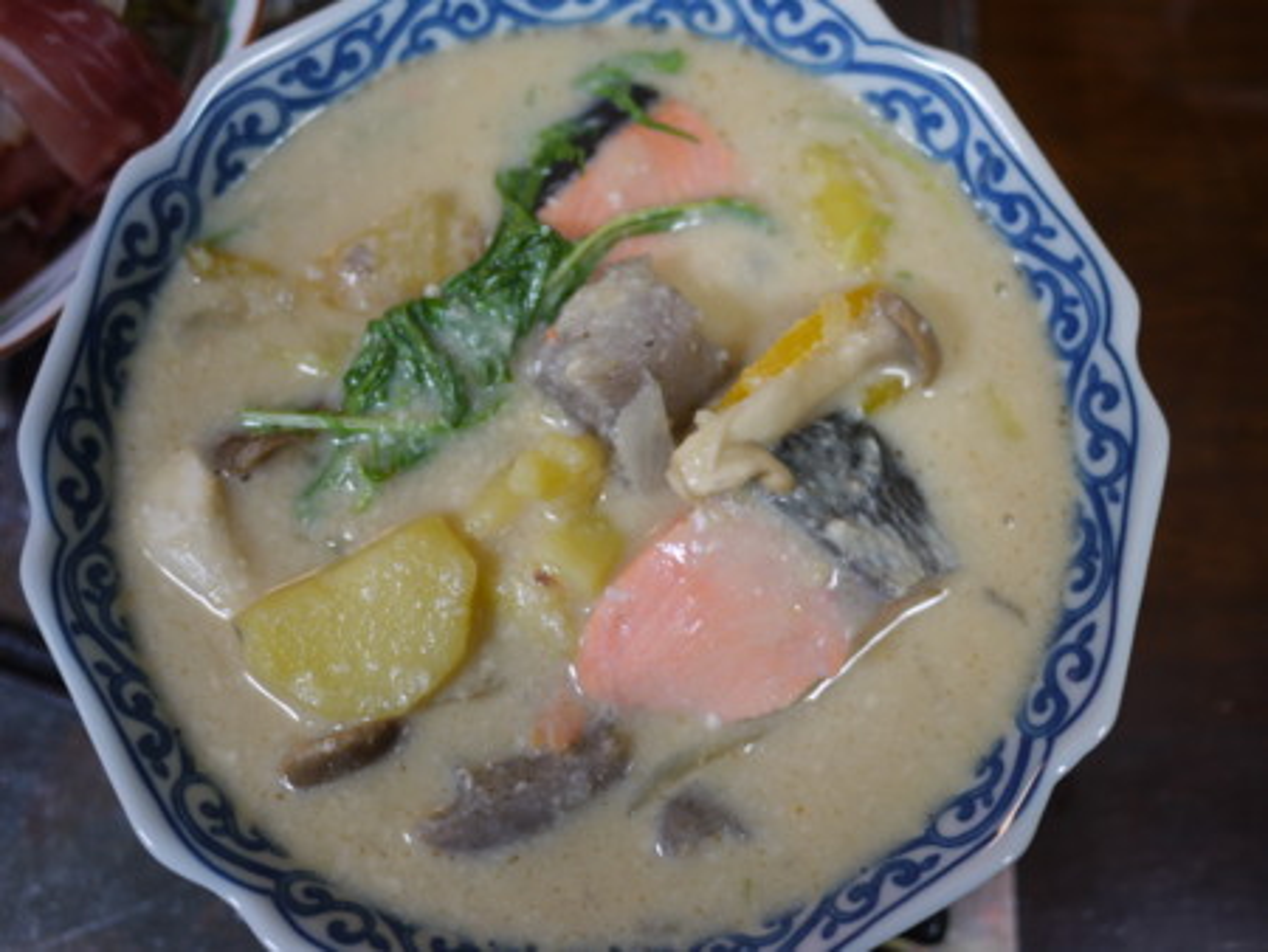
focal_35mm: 40
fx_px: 1466
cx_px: 634
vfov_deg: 36.0
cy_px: 476
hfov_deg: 46.8
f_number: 1.7
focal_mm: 20
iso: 100
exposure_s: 1/40
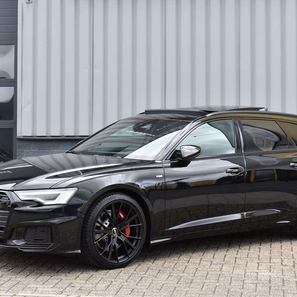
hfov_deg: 21.4
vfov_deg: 21.4
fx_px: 786
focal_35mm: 81
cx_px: 158
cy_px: 150
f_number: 8
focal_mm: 42
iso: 400
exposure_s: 1/250
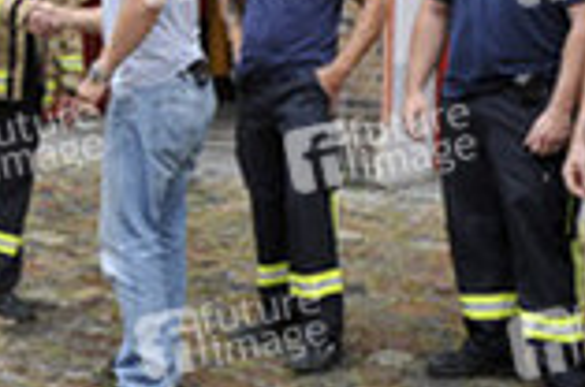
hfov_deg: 26.5
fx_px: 1119
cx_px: -93
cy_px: 56
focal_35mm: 69
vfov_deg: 19.4
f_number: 6.3
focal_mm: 24
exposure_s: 1/200
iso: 320
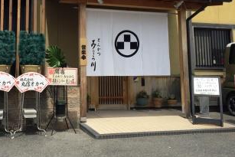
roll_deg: -0.5
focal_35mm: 44
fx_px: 287
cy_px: 49
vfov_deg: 30.3
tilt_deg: +7.2
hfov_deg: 44.0
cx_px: 82
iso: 32
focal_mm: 4.15
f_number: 2.2
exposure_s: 1/1980
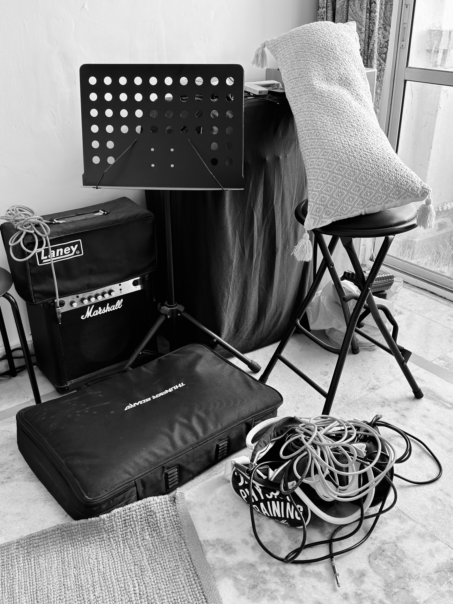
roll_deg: +0.9
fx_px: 611
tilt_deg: -26.9
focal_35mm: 35
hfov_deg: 40.7
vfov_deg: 52.6
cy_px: 302
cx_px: 226
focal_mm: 6.76
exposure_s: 1/89
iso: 125
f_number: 1.78
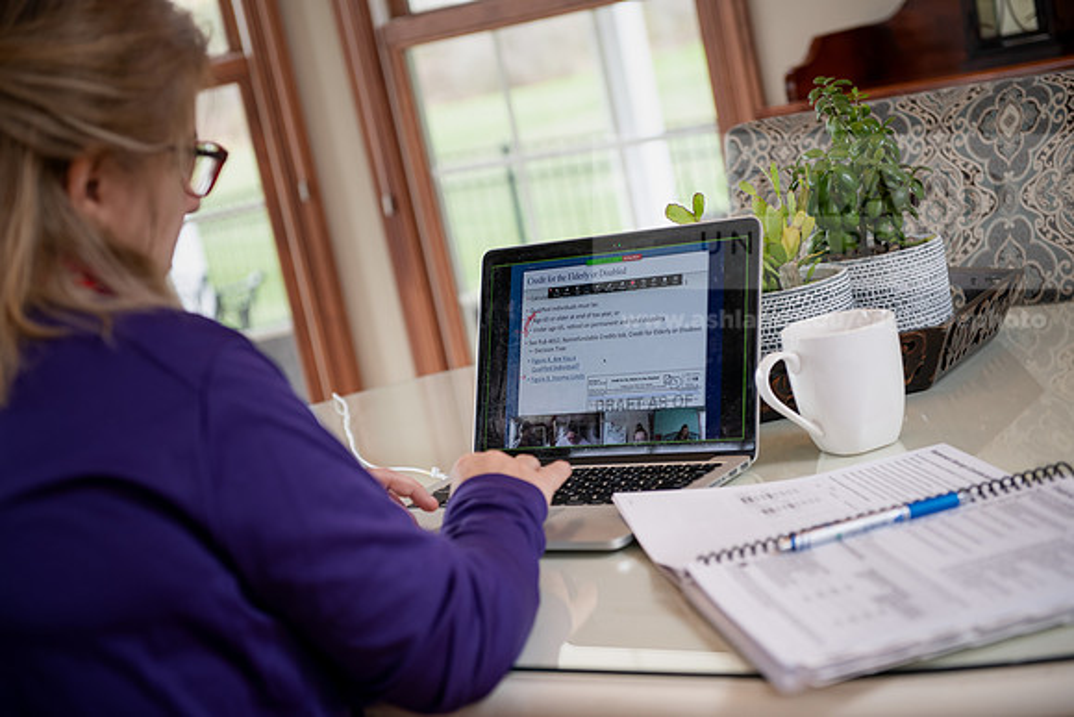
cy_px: 358
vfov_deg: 21.9
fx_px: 1850
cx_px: 537
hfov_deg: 32.4
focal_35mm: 62
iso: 320
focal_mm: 62
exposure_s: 1/200
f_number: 3.5
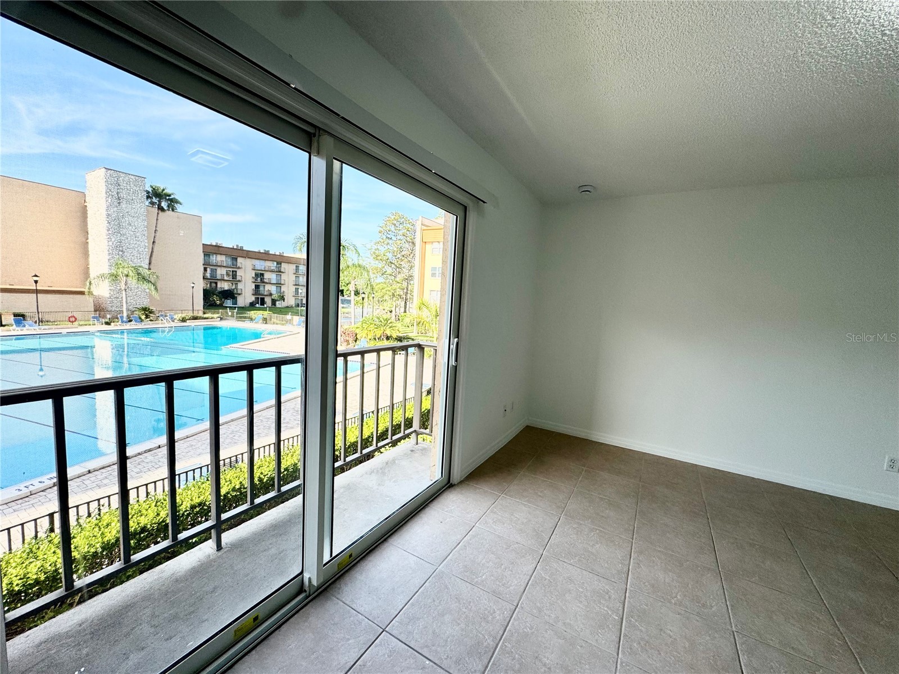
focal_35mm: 14
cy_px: 337
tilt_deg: -6.2
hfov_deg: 102.1
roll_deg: -3.4
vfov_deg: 85.7
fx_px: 364
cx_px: 450
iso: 40
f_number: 2.2
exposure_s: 1/414
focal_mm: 2.22
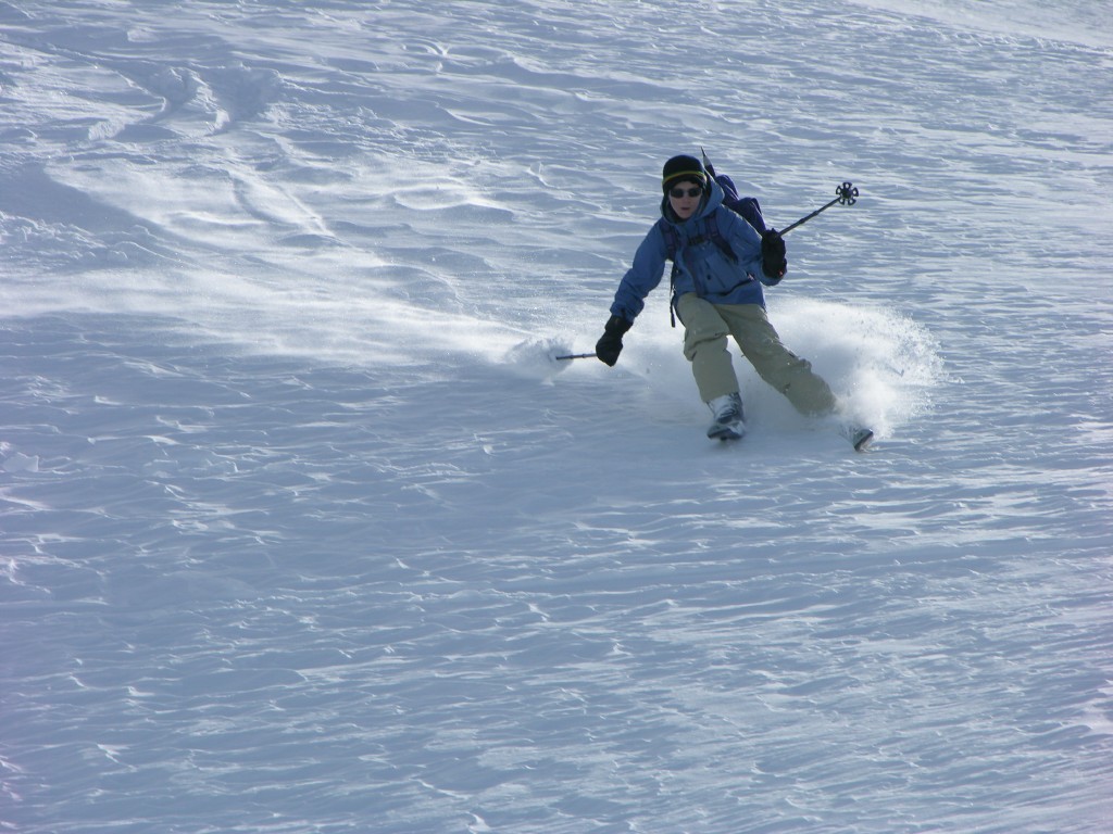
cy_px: 417
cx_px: 556
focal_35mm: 280
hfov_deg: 7.1
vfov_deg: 5.3
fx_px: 9003
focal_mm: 71.2
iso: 50
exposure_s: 1/413
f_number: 5.9
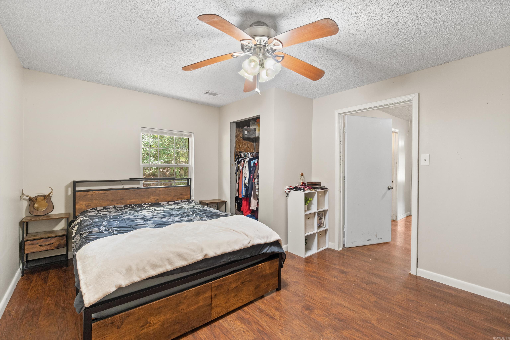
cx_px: 255
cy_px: 170
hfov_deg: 100.4
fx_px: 212
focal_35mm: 15
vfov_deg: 77.3
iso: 400
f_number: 8
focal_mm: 10
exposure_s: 1/1.25
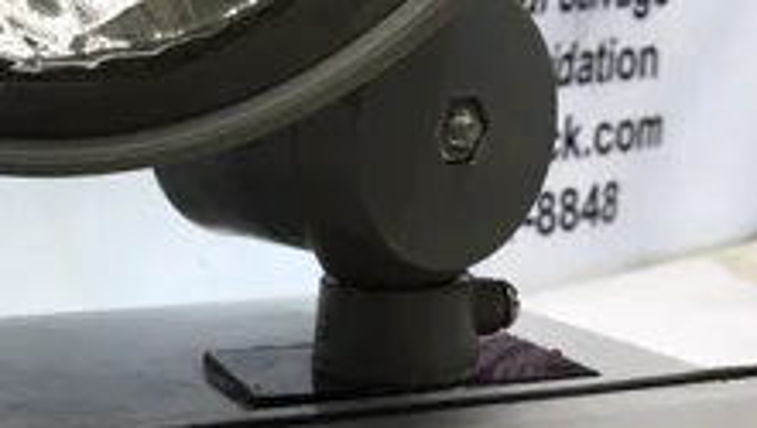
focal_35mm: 61
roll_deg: +1.1
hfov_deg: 33.2
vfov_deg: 19.5
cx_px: 137
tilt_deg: -18.6
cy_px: 377
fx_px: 1226
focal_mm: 3.3
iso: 32
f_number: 2.4
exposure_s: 1/120
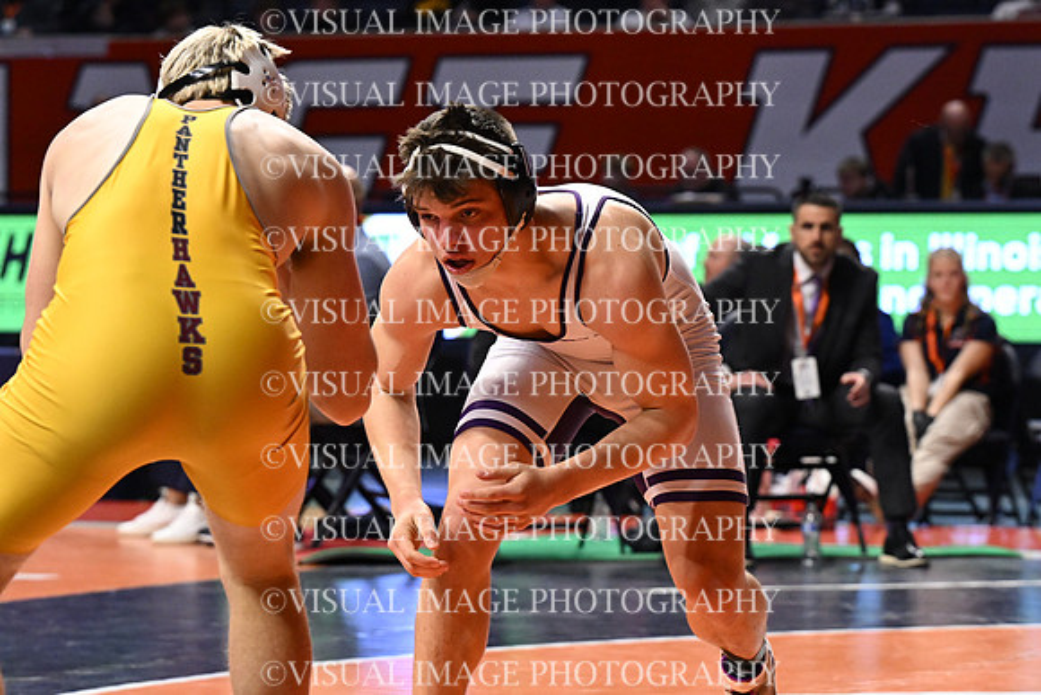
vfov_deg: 8.7
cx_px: 520
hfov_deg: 13.1
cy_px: 348
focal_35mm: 157
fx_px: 4541
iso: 4500
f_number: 4.5
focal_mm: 105
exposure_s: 1/1000
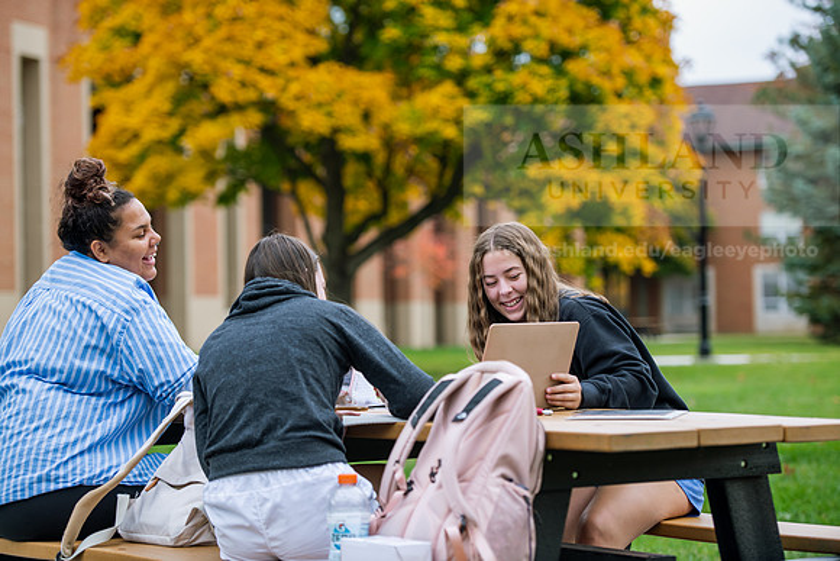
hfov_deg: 20.4
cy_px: 280
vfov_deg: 13.7
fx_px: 2334
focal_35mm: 100
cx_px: 420
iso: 160
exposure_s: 1/500
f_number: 3.2
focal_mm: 100
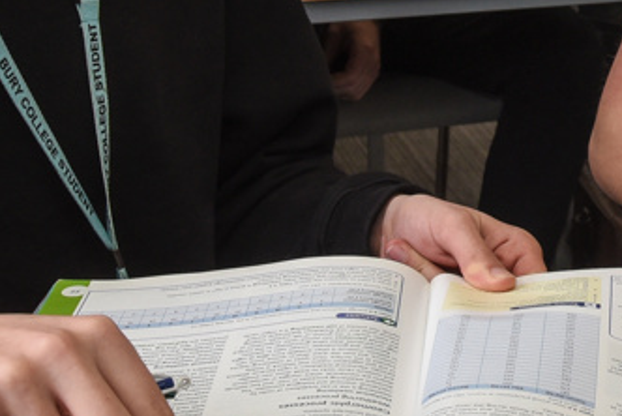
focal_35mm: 117
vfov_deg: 11.6
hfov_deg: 17.0
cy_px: -50
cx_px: 644
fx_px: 2023
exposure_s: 1/160
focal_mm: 30
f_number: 9
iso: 800
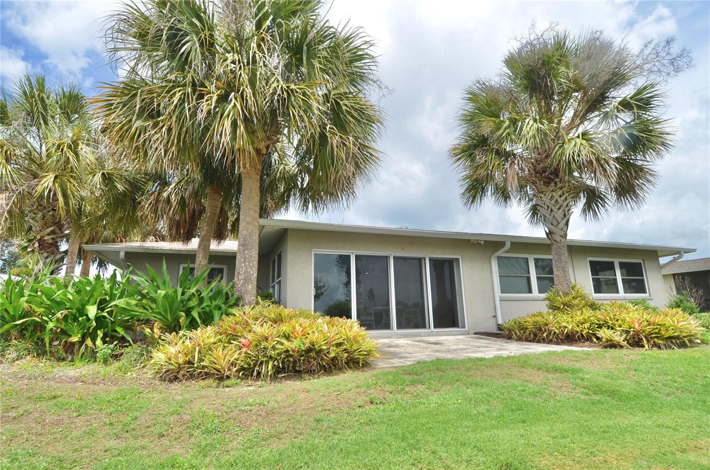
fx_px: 708
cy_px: 235
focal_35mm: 36
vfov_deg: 36.7
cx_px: 355
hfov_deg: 53.2
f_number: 9
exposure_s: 1/320
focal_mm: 24
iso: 100
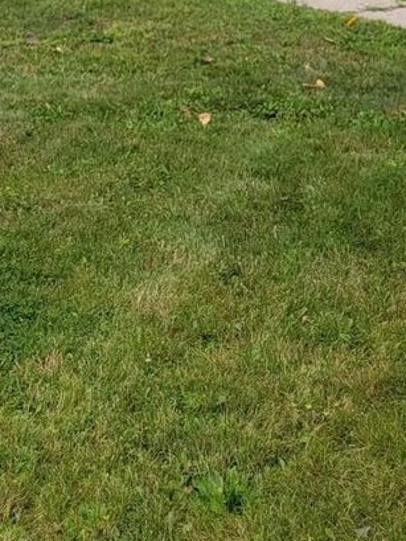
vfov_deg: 21.0
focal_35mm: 80
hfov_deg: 18.4
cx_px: 127
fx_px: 1250
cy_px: -255
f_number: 1.8
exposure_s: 1/311
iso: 16
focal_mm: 6.7
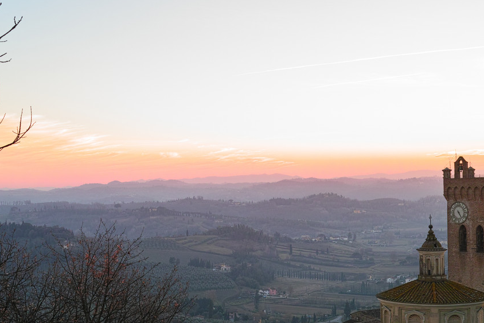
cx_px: 191
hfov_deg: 31.3
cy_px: 200
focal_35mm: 64
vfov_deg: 21.2
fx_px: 861
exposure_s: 1/15
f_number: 9
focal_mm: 30
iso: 100
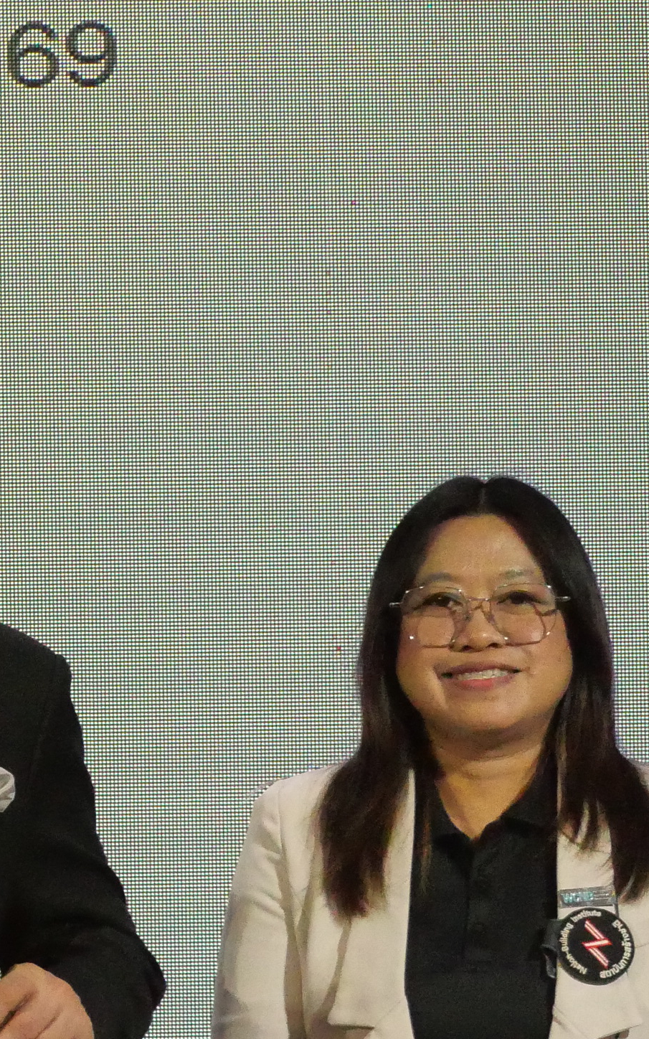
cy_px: 746
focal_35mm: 217
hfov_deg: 5.9
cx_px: -667
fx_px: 6141
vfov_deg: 9.7
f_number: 5.6
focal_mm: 40
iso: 6400
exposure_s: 1/640
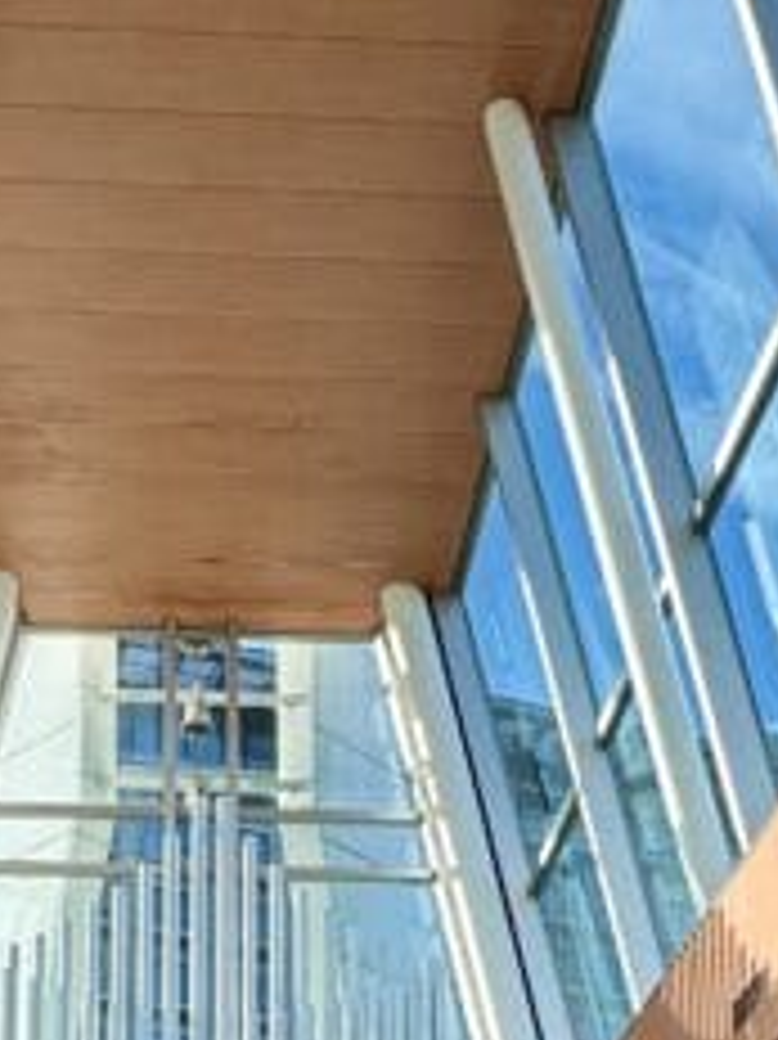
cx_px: 252
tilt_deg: +8.9
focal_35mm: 62
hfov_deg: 23.5
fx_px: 1860
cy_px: 1436
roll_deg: +1.0
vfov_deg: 25.6
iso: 40
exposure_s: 1/273
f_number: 2.2
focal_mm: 2.22
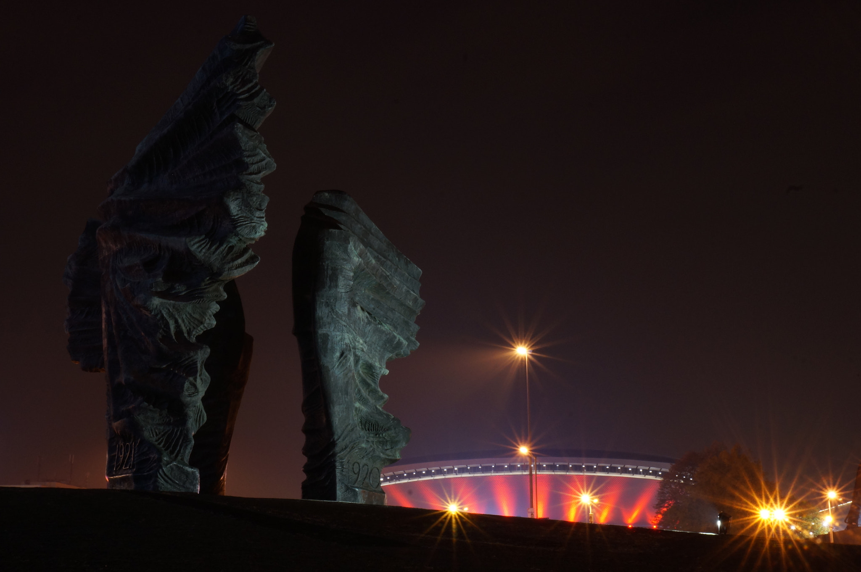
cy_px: 286
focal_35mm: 44
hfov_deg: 45.0
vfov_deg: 30.8
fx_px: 1039
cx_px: 430
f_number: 29
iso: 400
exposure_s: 25
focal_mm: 29
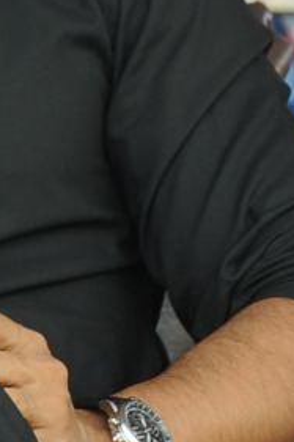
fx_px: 8389
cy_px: 370
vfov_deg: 3.0
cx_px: -108
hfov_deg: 2.0
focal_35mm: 684
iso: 500
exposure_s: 1/125
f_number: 5.6
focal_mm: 120
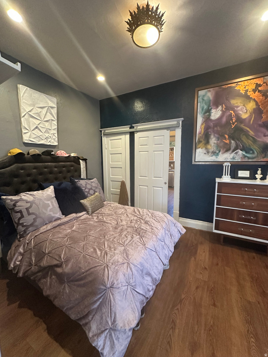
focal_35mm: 14
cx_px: 134
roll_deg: -0.4
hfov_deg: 85.7
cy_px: 178
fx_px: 145
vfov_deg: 102.1
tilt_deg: -6.2
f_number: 2.2
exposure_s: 1/60
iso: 400
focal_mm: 2.22
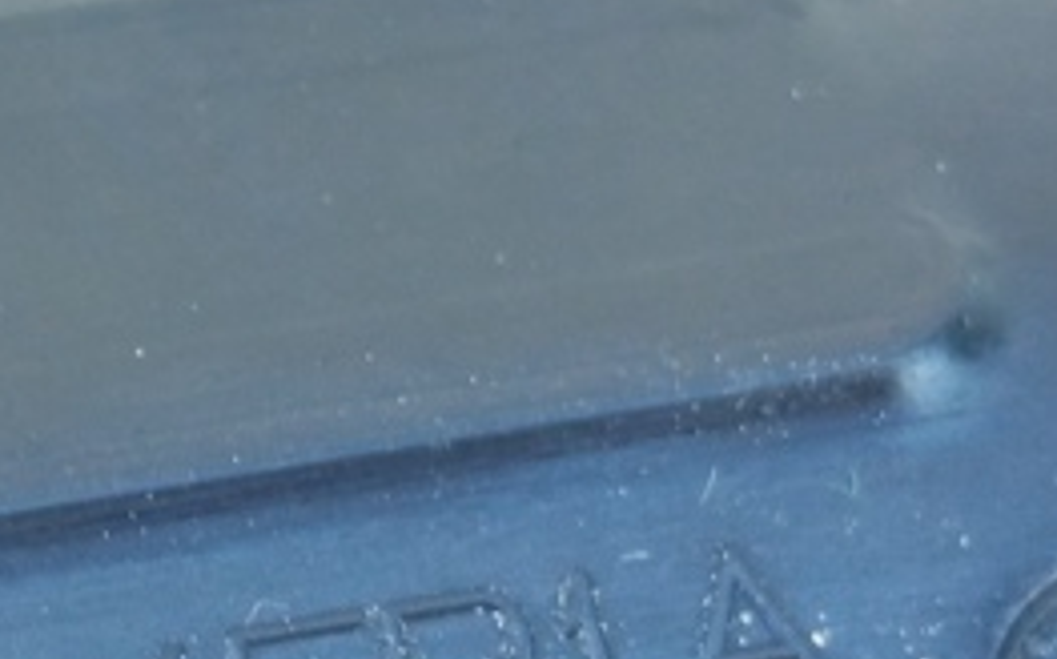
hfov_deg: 11.1
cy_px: 591
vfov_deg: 7.0
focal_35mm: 186
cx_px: -48
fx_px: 5355
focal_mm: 5.31
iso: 100
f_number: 1.7
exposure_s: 1/33
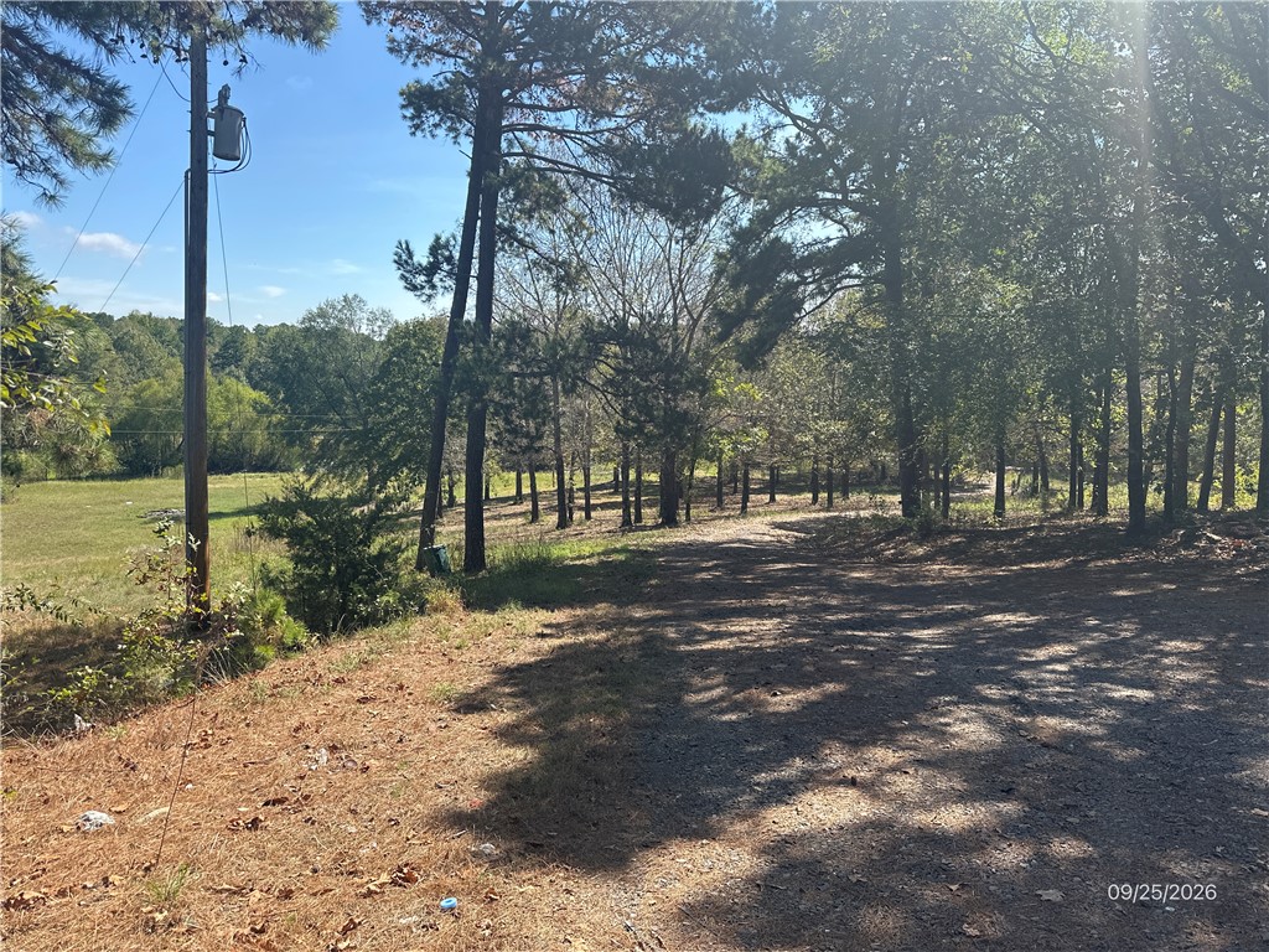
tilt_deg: -6.2
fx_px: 880
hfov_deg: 71.6
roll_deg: +0.4
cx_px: 634
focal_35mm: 24
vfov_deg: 56.8
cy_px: 476
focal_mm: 6.86
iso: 80
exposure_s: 1/2155
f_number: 1.78
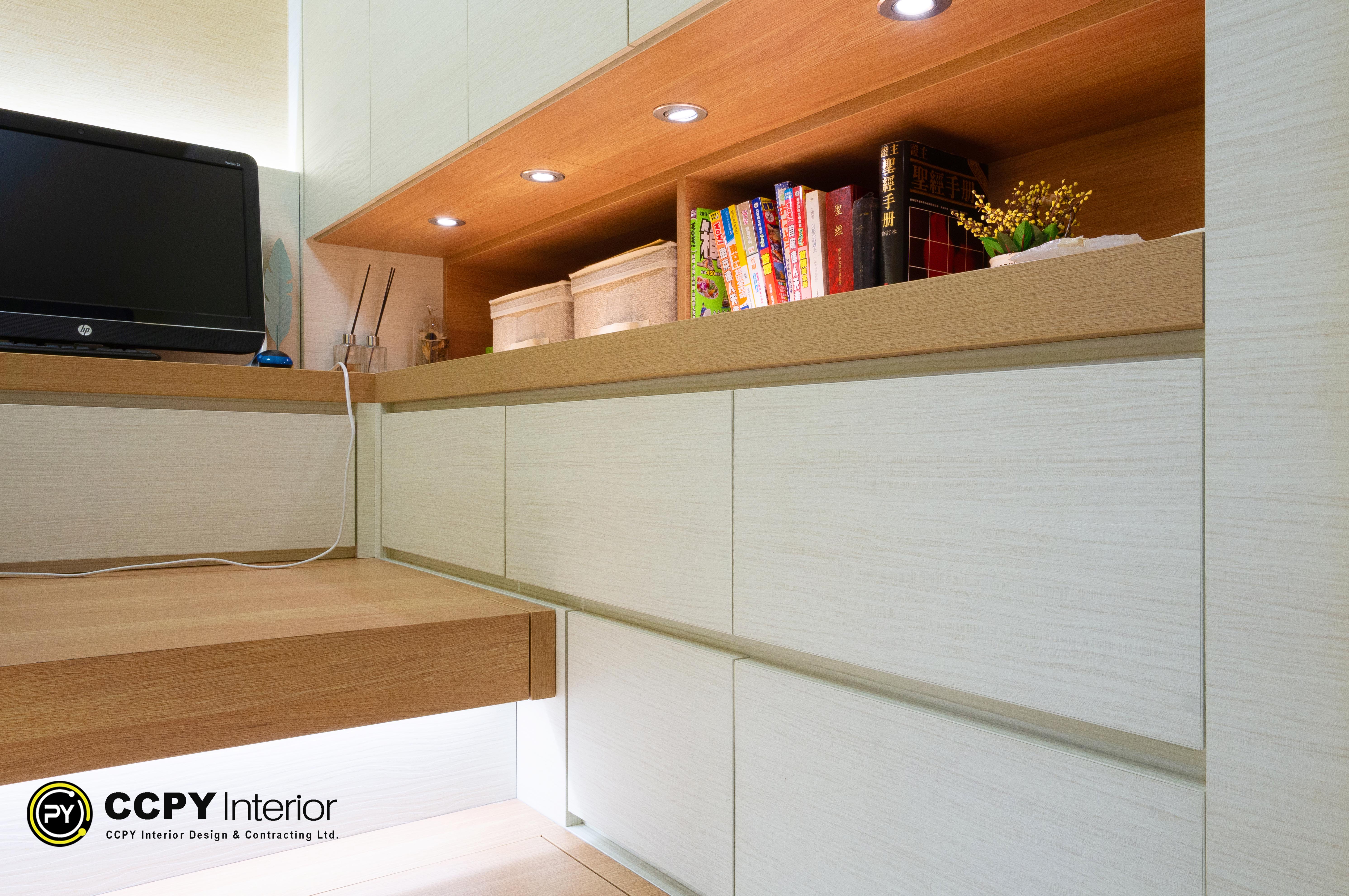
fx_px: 786
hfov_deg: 81.3
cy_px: 448
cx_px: 674
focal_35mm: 21
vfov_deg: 59.4
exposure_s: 1/60
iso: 1000
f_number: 7.1
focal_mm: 21
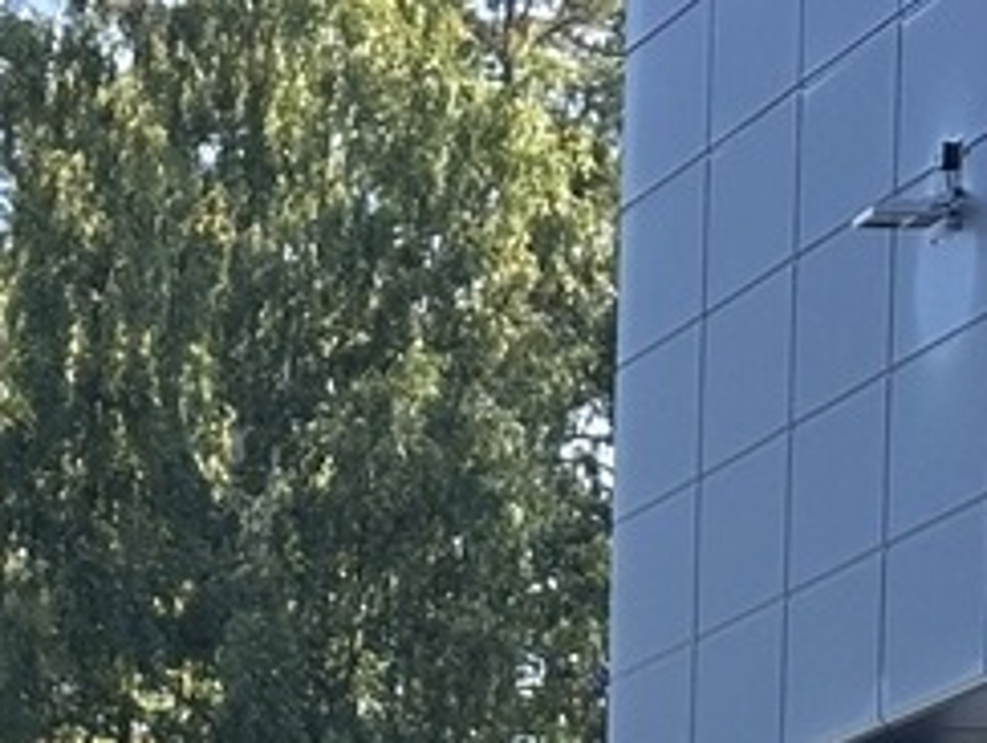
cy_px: 1965
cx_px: -630
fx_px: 8110
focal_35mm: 284
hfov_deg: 6.8
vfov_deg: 5.1
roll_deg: -1.0
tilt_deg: -1.9
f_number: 1.78
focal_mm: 6.86
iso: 64
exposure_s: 1/638
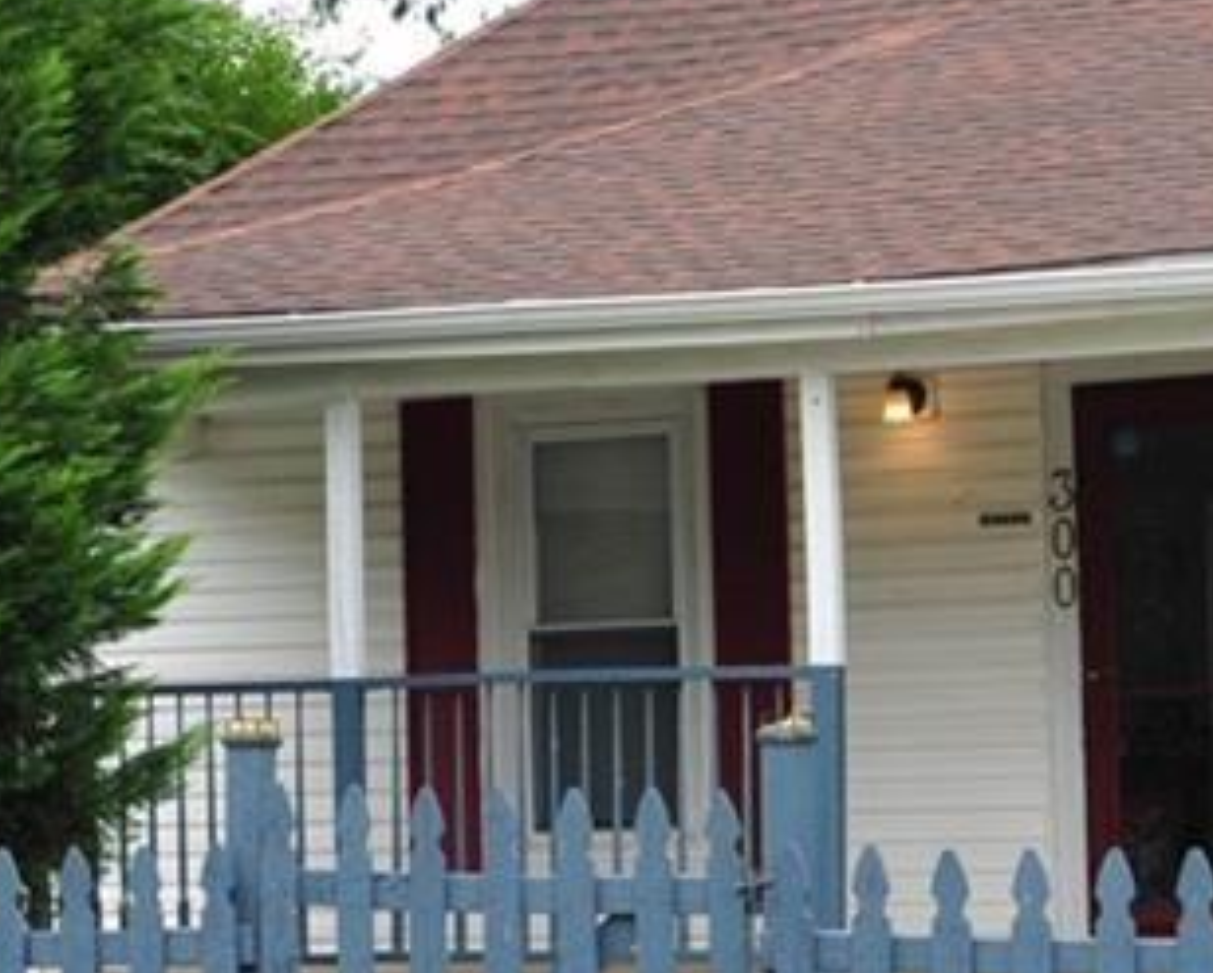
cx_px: 630
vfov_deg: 11.0
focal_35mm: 140
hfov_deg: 13.7
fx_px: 5031
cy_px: 329
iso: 320
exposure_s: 1/250
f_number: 8
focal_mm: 30
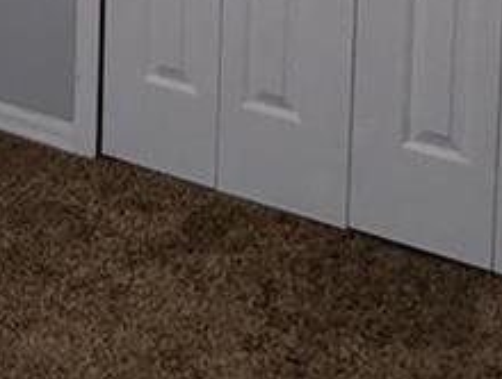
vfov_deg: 13.6
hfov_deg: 18.9
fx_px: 1366
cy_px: -363
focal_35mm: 94
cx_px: -199
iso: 57
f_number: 2.2
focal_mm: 1.95
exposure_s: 1/30
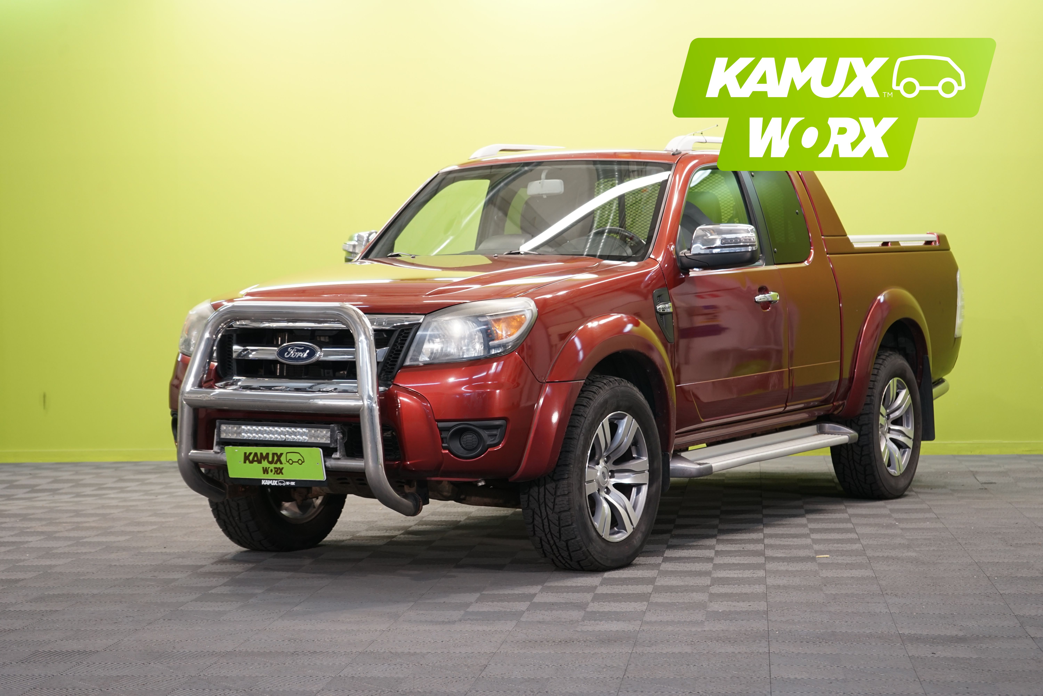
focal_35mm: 70
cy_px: 348
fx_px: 2028
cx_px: 522
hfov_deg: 28.8
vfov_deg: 19.5
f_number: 5.6
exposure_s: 1/25
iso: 500
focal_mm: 70
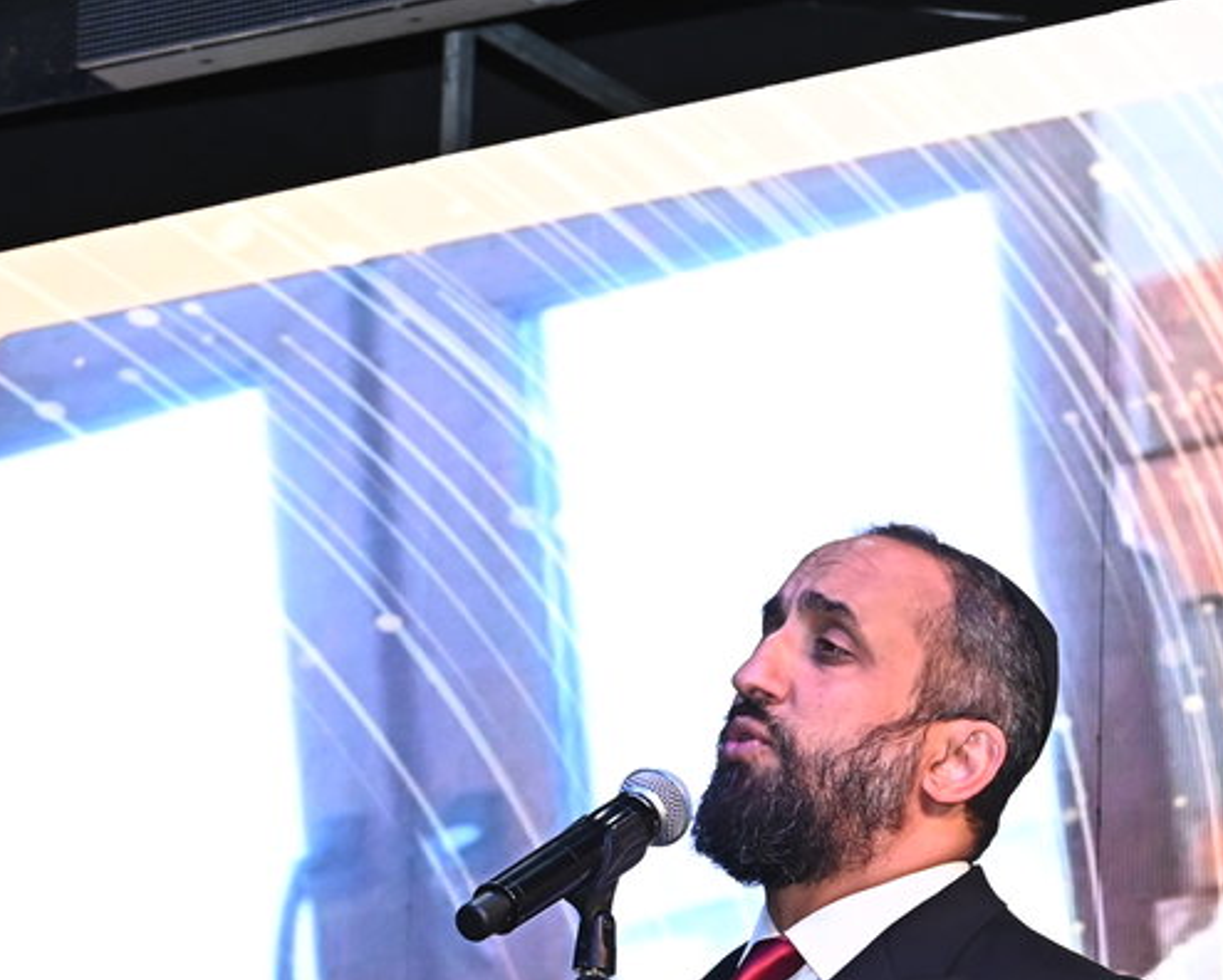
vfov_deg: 8.3
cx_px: 535
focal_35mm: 186
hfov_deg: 10.4
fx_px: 6738
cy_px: 1051
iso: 2500
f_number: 7.1
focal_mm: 70
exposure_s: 1/125
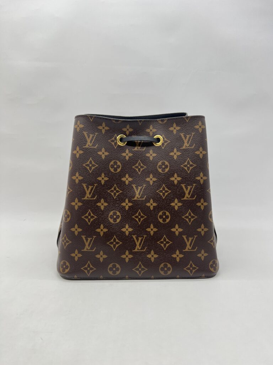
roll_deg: +0.2
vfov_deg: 67.3
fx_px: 273
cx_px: 136
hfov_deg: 53.1
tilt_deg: -11.2
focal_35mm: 26
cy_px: 182
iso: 40
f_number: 1.5
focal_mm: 5.7
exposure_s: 1/100
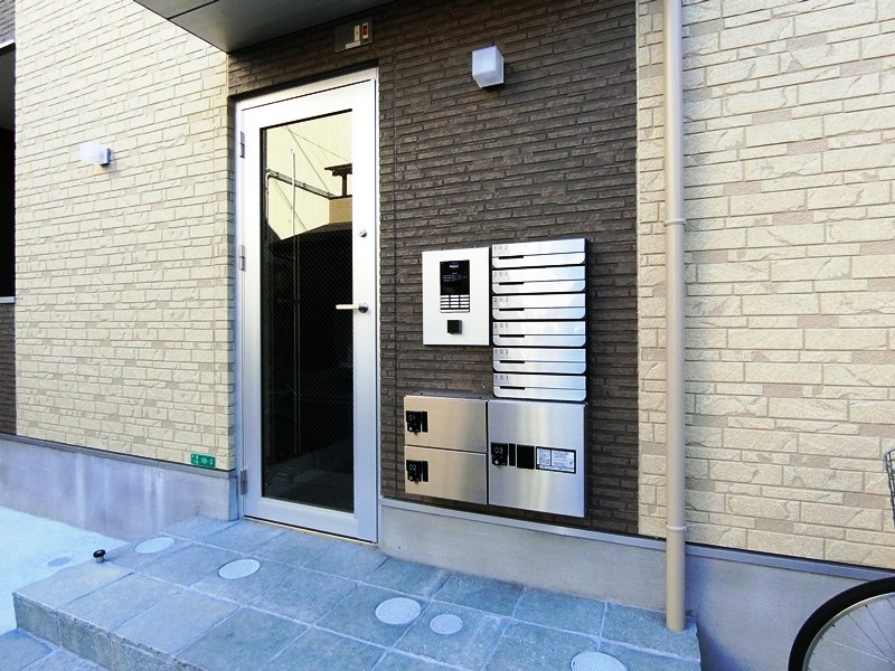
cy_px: 336
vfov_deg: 68.7
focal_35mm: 19
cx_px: 448
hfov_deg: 84.7
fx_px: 491
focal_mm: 4.06
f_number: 2.7
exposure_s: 1/1000
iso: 500
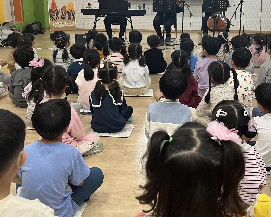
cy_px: 79
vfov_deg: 34.7
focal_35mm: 43
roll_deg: +0.0
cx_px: 155
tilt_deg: -16.0
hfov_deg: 42.8
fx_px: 345
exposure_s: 1/60
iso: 100
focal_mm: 5.1
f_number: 1.6
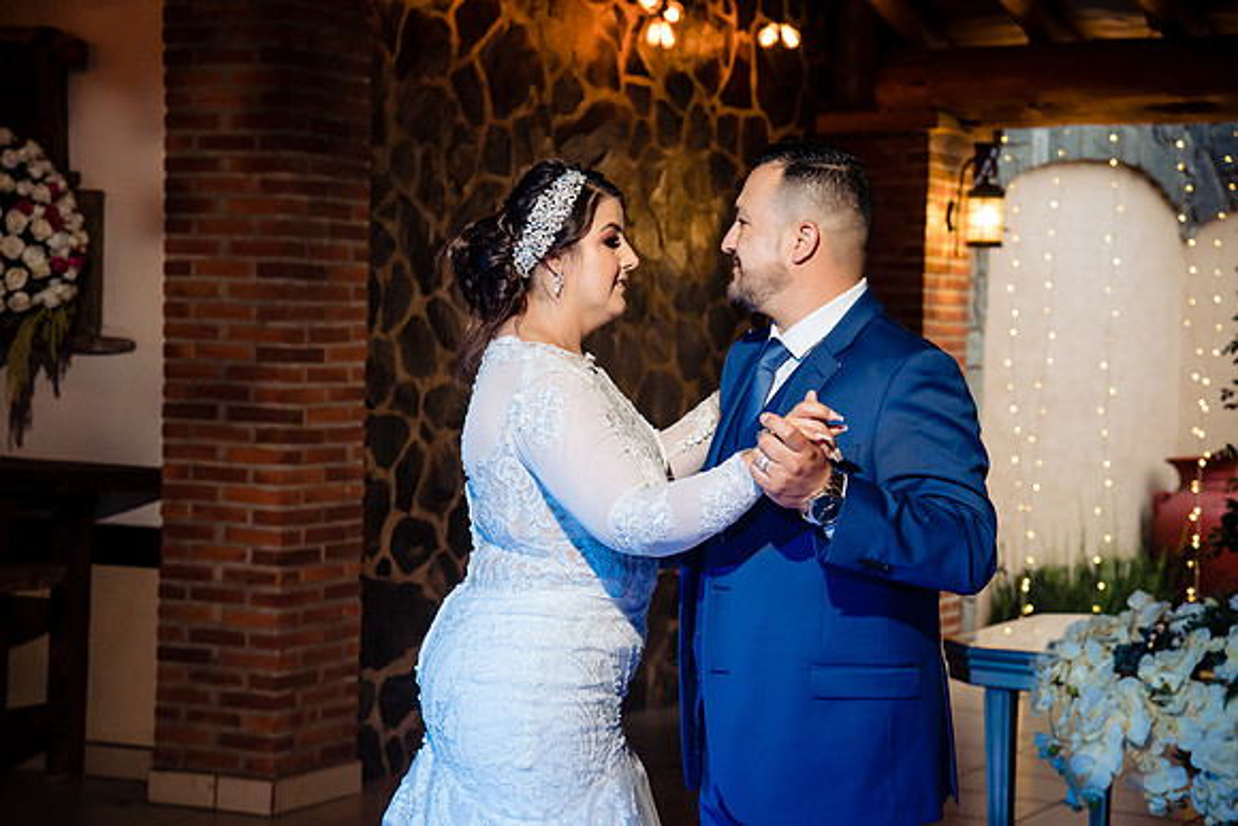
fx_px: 2408
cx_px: 619
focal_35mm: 70
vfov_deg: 19.5
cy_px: 413
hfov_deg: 28.8
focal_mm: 70
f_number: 5.6
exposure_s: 1/160
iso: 2000
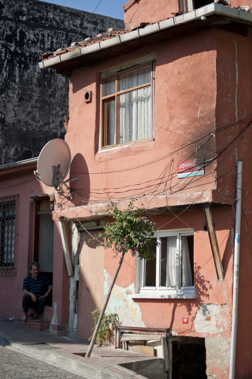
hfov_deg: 18.2
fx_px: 789
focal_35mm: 75
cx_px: 126
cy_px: 190
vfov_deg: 27.0
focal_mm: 75
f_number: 4.5
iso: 200
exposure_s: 1/2000
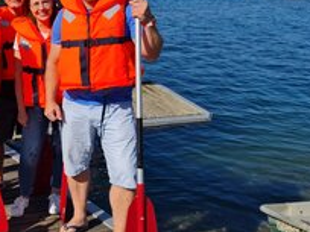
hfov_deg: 34.7
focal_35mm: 51
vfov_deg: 28.4
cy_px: 83
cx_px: 14
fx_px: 457
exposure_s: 1/4640
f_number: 1.8
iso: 50
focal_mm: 5.4
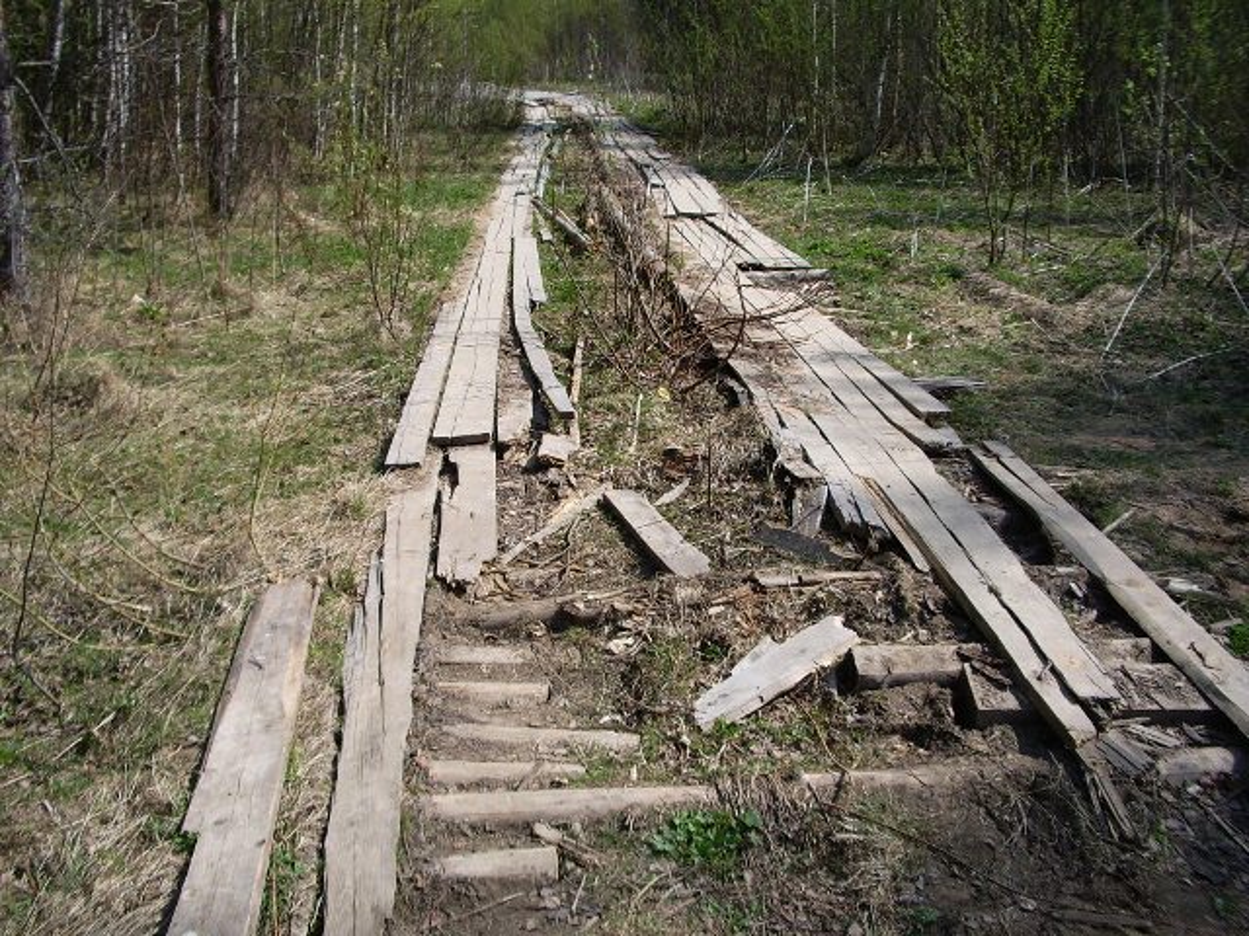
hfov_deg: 52.6
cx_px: 624
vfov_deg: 40.7
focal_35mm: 35
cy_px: 468
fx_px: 1263
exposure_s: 1/400
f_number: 4.3
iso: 50
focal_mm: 5.8
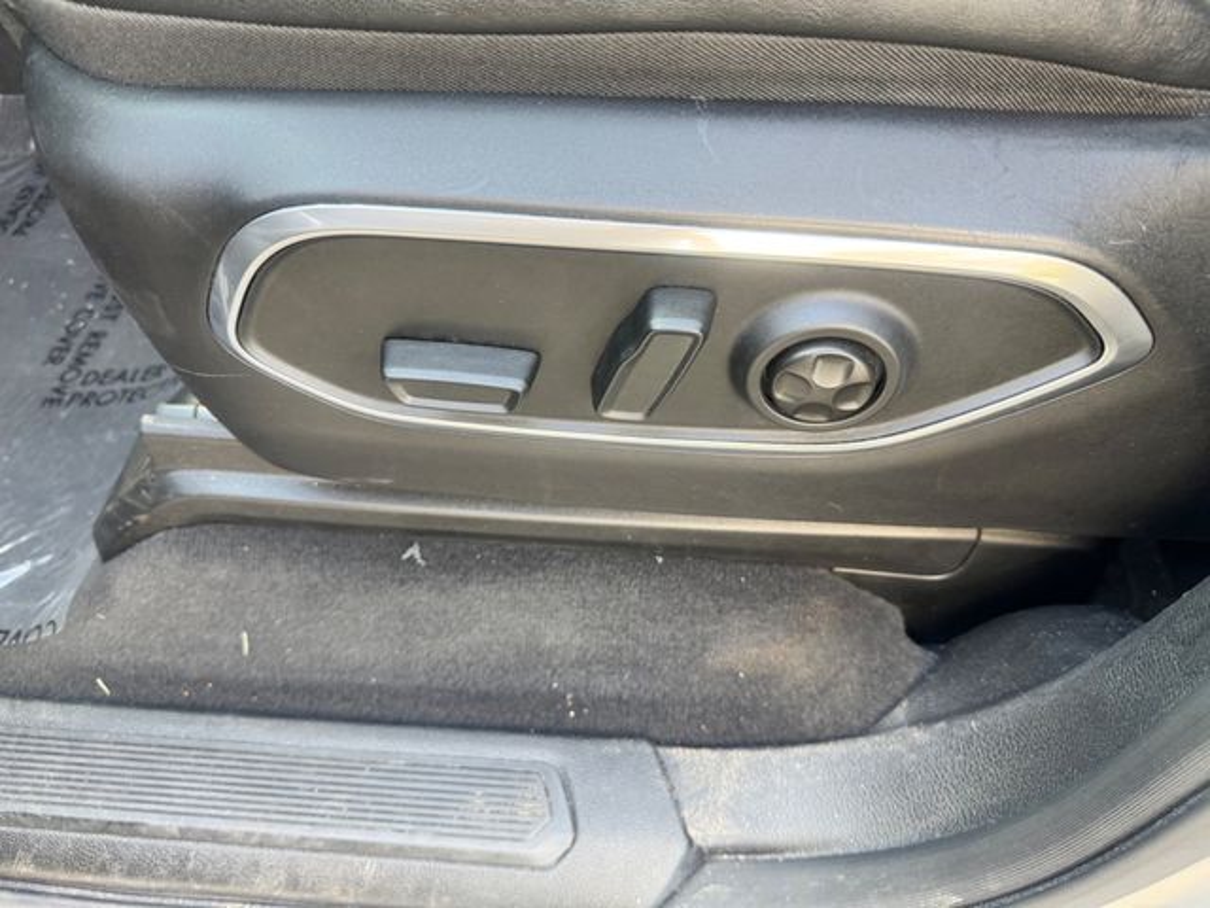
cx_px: 605
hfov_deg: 71.6
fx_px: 839
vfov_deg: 56.8
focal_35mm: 24
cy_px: 454
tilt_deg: -49.5
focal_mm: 6.76
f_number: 1.78
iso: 160
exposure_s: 1/121
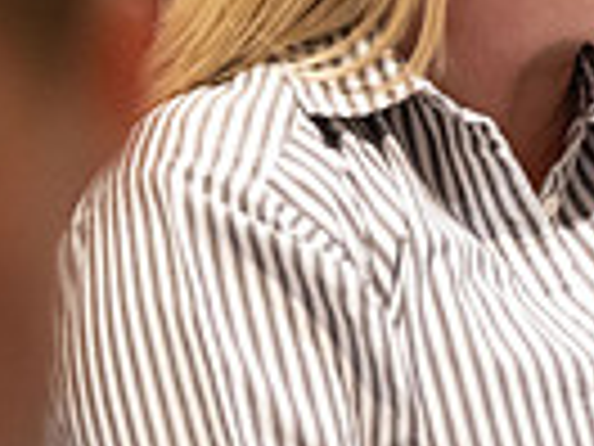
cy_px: -7
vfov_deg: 1.8
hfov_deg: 2.4
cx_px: 774
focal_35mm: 842
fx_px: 14448
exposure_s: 1/200
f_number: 2.8
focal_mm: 200
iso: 4000
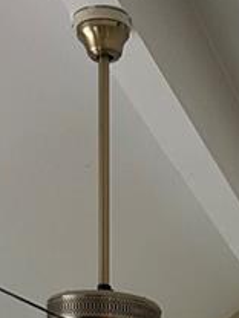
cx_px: 357
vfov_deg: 10.8
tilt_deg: -6.6
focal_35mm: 150
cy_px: 809
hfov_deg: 9.6
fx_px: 1381
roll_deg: -1.4
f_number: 1.5
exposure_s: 1/60
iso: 80
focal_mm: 5.7
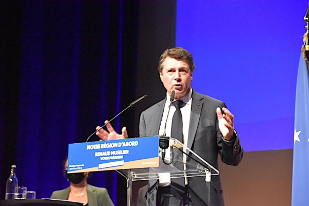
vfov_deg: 7.9
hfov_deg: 11.8
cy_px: 103
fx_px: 1493
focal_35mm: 174
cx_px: 154
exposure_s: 1/125
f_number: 5.6
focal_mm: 116
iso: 12800
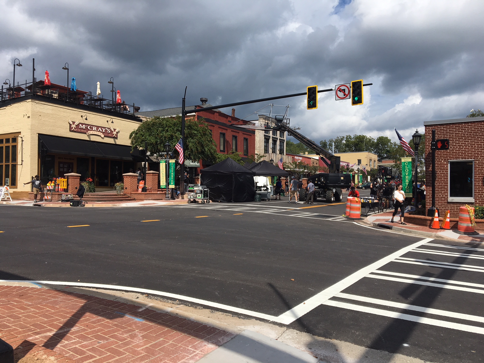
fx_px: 405
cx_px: 242
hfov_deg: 61.7
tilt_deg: +1.1
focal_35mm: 29
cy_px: 182
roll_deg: -0.4
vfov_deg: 48.2
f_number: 2.2
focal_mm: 4.15
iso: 25
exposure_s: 1/2653
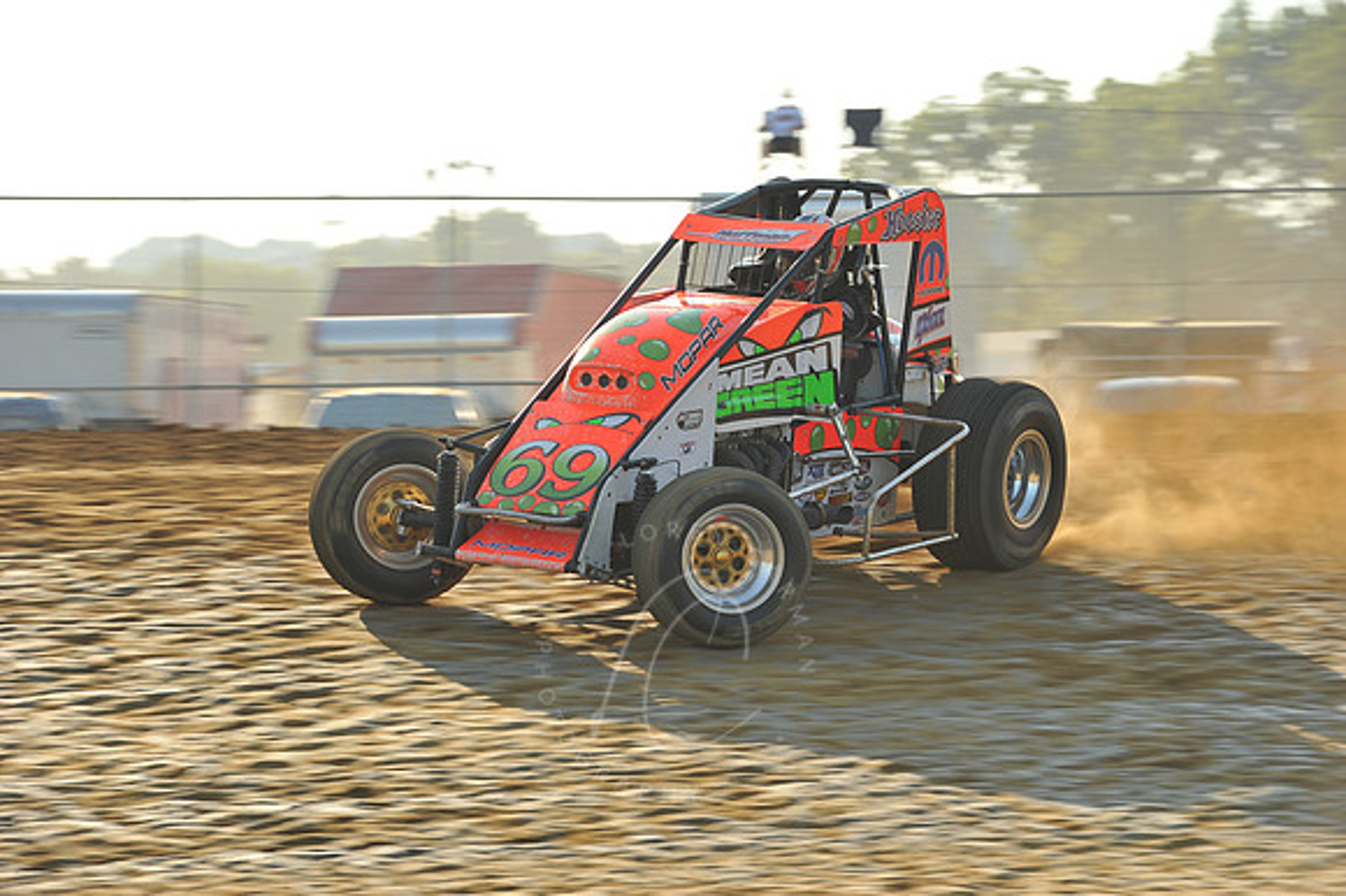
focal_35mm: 175
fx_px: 6539
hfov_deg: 11.8
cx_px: 673
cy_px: 448
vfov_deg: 7.8
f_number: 9
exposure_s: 1/320
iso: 400
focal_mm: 175
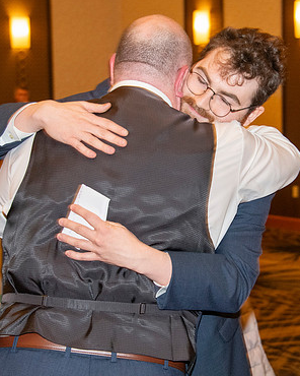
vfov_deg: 15.2
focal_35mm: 127
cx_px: 210
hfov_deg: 12.1
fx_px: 1410
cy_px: 170
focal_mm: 62
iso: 2000
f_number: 5.6
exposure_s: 1/60
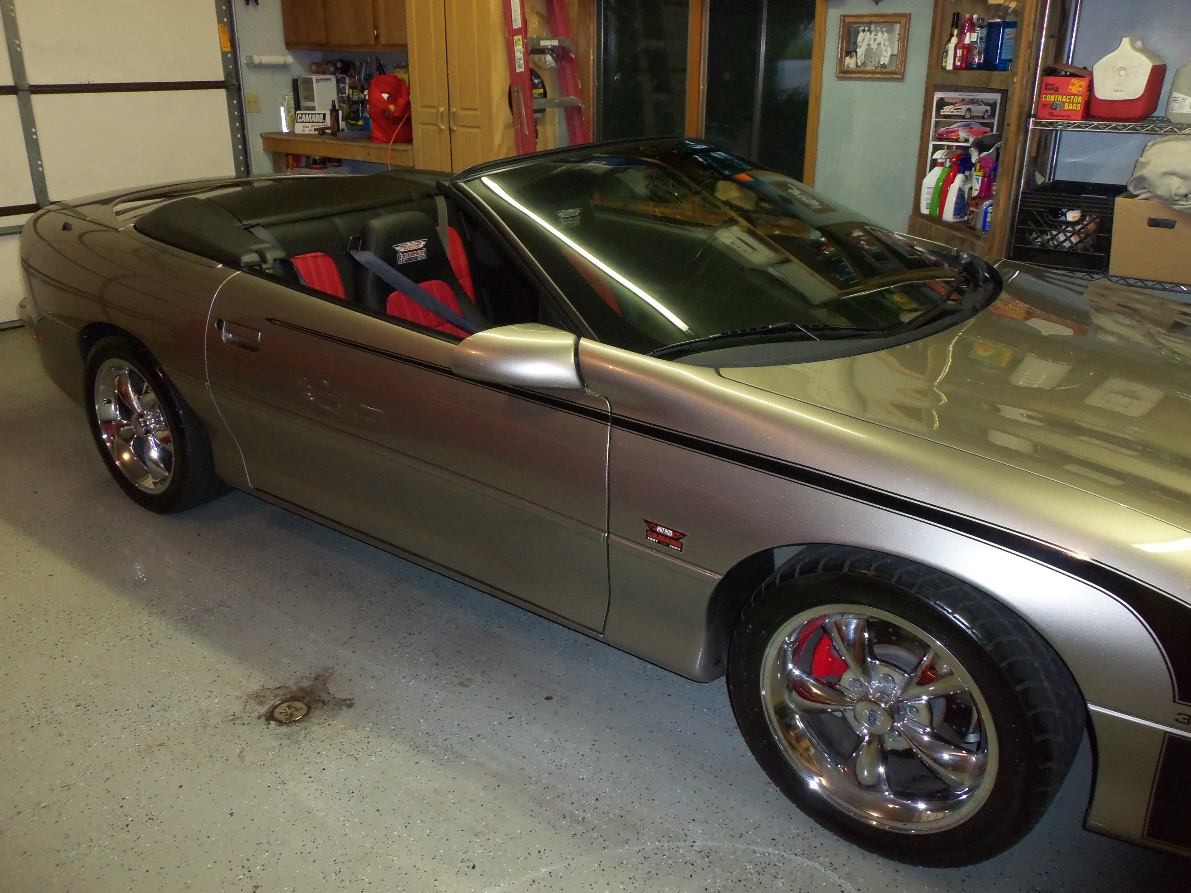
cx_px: 596
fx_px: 963
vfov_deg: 49.7
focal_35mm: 28
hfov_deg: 63.4
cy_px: 446
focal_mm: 5.1
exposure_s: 1/60
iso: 250
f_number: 3.3
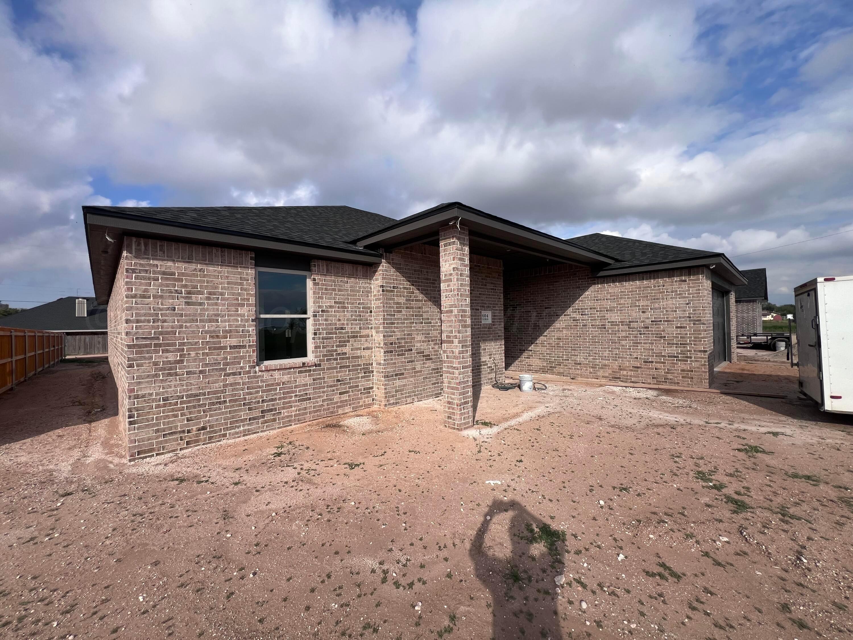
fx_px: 320
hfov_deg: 106.2
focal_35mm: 13
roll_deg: +1.3
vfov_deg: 89.9
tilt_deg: +1.1
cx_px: 426
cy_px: 320
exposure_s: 1/1647
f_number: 1.8
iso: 32
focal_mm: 1.57
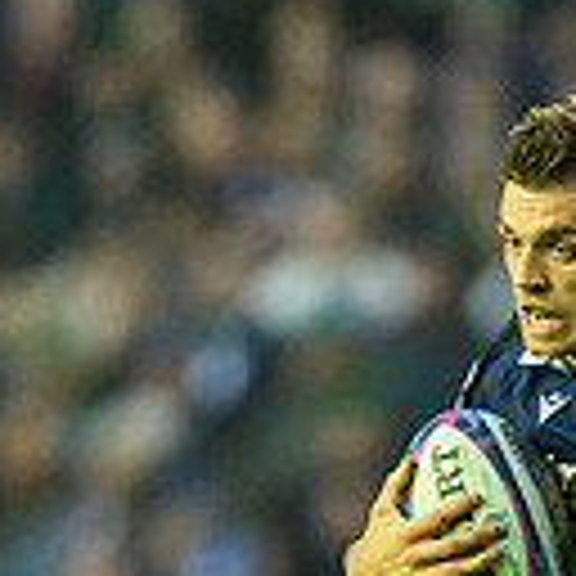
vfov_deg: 0.7
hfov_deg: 0.7
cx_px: 717
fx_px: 48589
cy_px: 1054
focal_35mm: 2581
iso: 6400
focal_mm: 400
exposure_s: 1/1250
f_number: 2.8
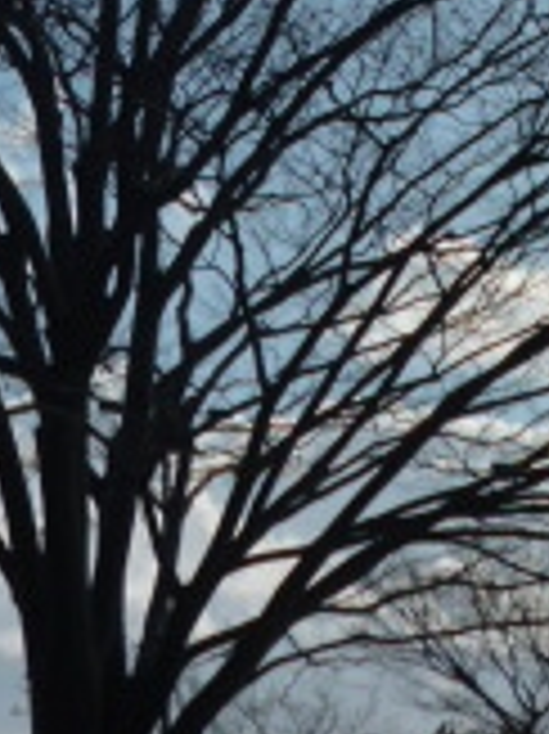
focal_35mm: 161
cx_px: 117
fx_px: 3409
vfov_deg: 11.8
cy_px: -306
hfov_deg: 9.2
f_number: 11
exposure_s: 1/500
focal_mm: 7.3
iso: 160
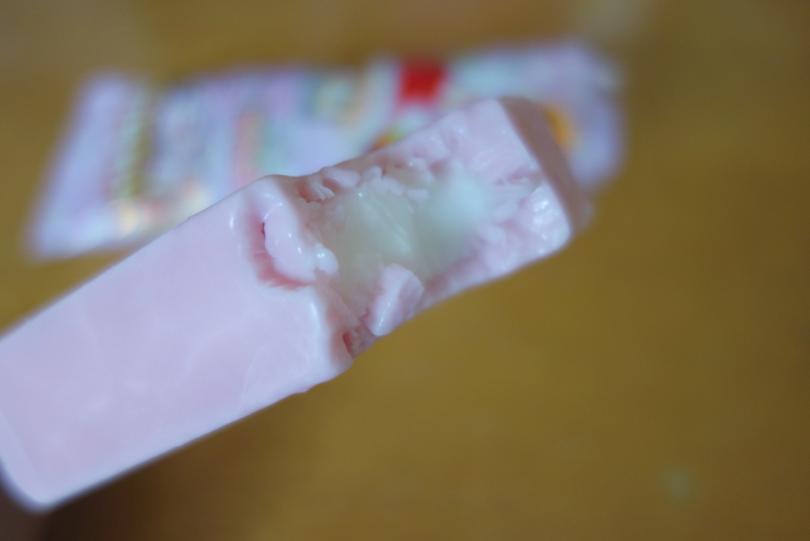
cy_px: 270
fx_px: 630
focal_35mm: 28
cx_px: 405
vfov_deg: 46.4
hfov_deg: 65.5
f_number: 1.8
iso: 125
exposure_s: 1/160
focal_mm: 10.4
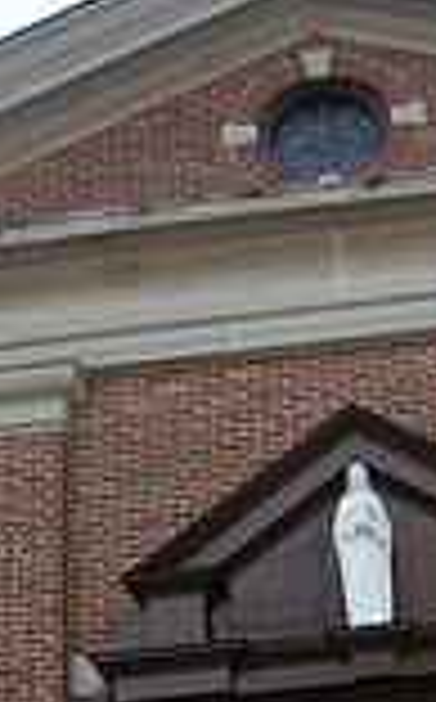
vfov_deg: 35.1
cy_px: 814
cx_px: 380
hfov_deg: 26.5
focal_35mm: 47
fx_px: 897
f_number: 4
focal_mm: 16
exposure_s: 1/1250
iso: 400
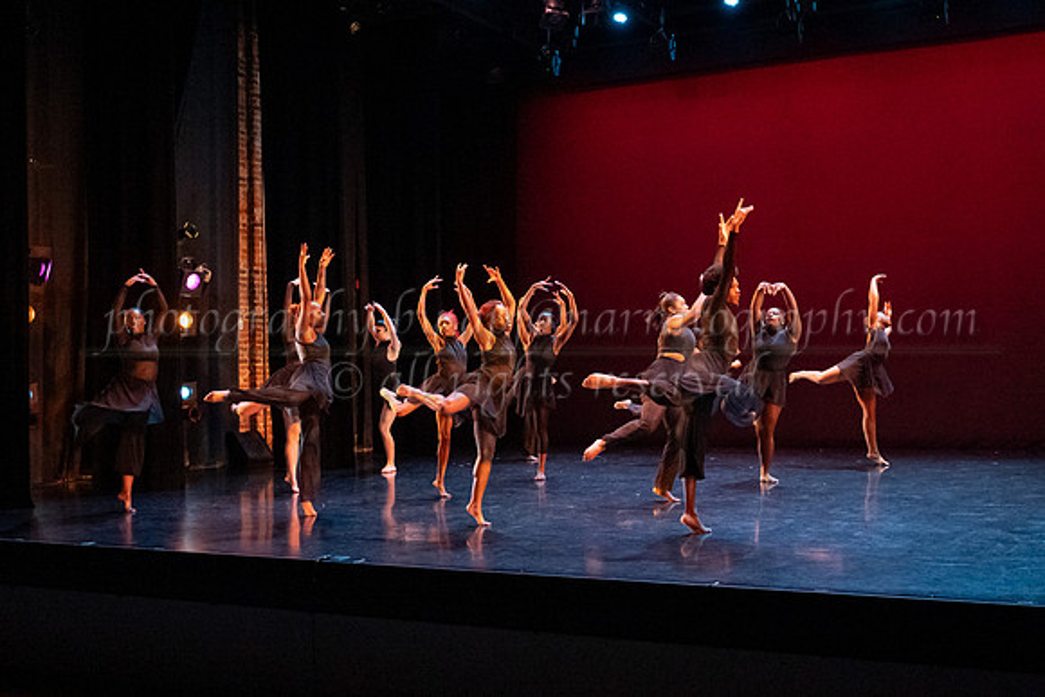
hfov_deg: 47.5
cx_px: 655
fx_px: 1175
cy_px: 348
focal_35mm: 40
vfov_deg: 33.1
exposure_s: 1/320
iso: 6400
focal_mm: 28
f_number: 3.5
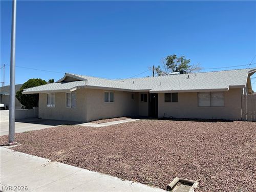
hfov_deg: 69.4
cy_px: 96
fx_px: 185
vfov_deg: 54.9
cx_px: 128
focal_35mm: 25
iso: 32
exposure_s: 1/4902
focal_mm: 5.1
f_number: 1.6
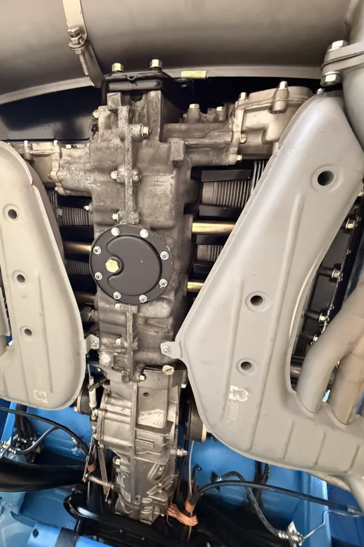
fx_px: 243
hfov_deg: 72.8
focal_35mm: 16
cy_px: 258
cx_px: 144
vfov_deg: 96.6
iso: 1000
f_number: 2.2
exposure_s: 1/50
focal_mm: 2.22
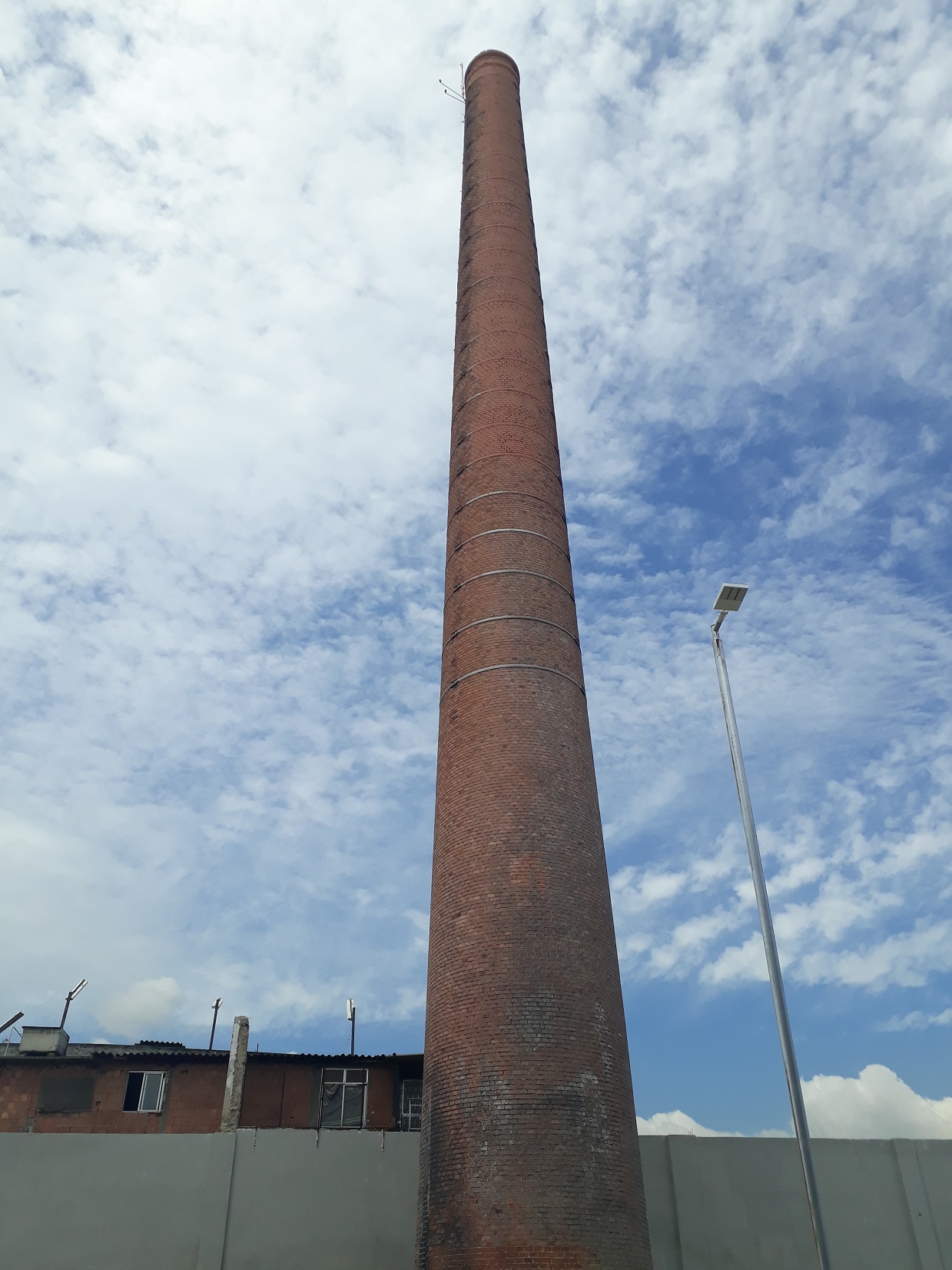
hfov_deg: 51.4
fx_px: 990
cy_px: 635
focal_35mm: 27
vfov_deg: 65.3
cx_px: 476
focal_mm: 3.6
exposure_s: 1/2364
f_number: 1.9
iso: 40
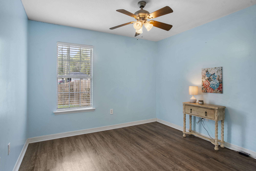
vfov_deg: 64.5
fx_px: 135
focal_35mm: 19
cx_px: 128
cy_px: 86
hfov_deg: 86.9
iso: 500
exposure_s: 1/5
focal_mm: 19
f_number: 8
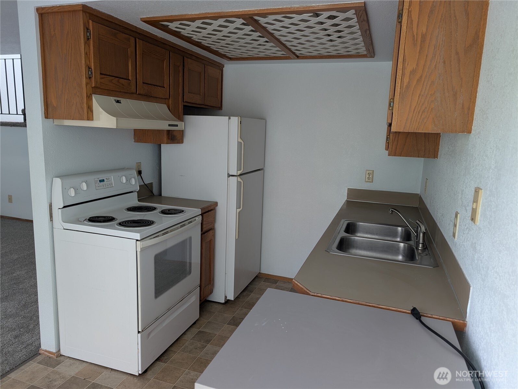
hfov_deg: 71.5
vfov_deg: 56.9
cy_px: 194
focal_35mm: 24
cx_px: 259
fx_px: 360
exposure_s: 1/23.8
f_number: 1.68
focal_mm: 6.9
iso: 47
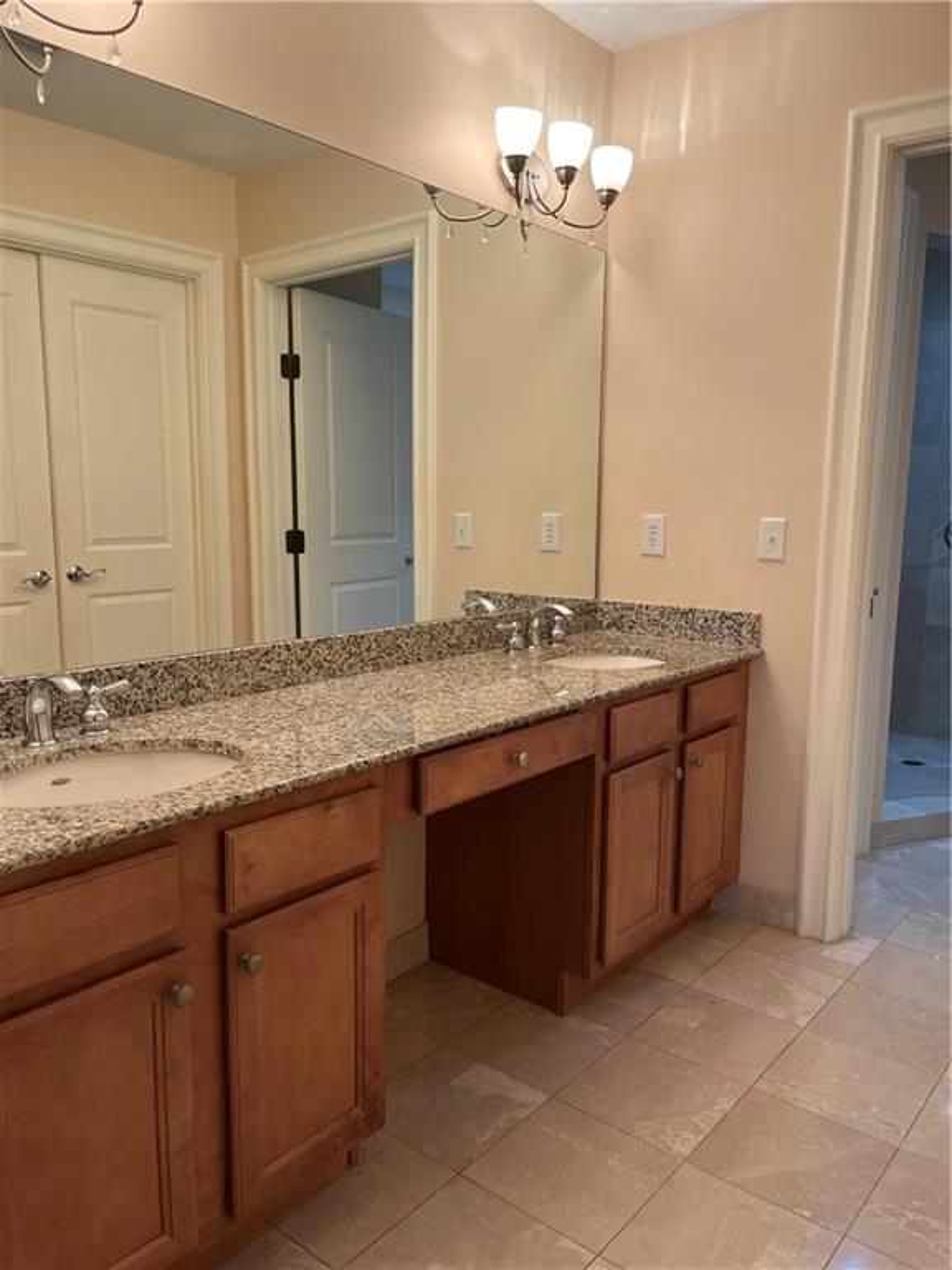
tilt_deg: -9.0
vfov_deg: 67.3
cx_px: 476
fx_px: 953
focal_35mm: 26
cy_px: 635
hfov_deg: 53.1
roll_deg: -0.8
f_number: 1.6
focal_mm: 5.1
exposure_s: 1/120
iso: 125
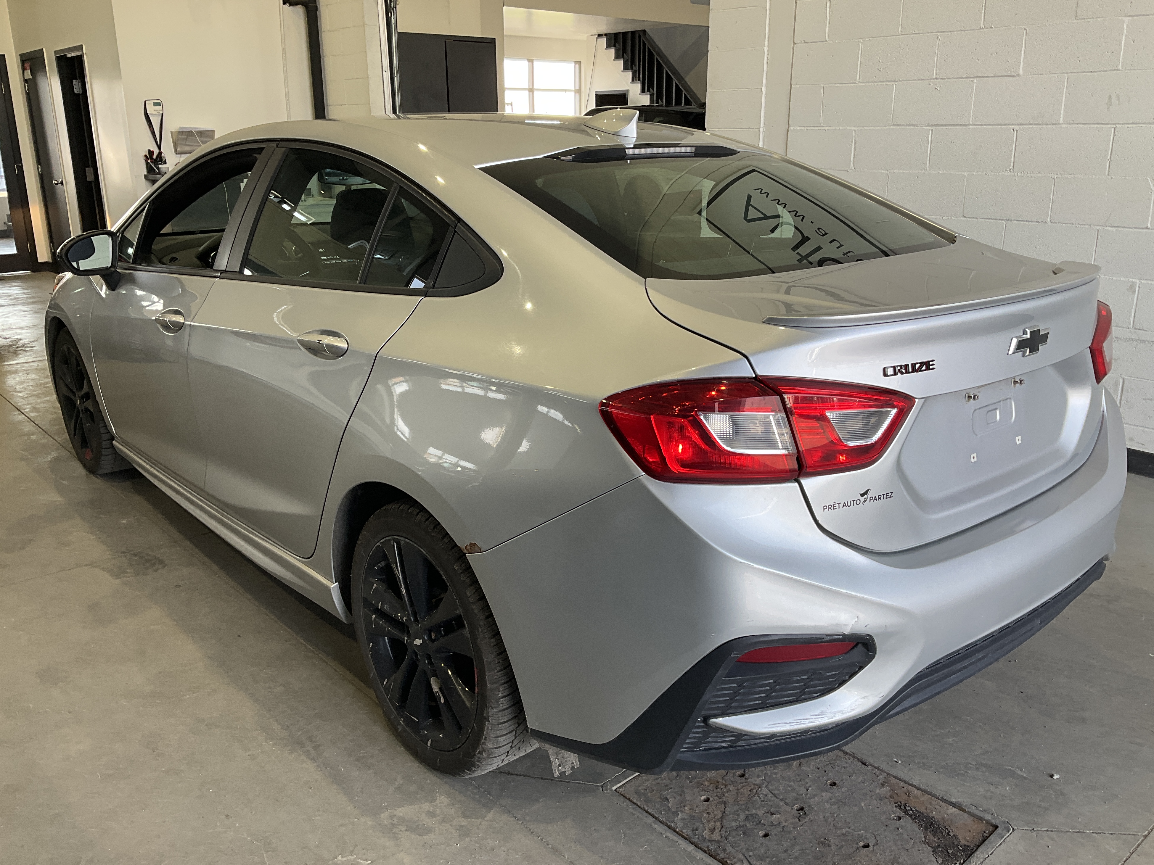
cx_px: 583
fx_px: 1000
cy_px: 447
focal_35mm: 30
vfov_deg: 46.8
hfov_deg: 60.0
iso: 32
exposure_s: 1/120
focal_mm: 3
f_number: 1.8
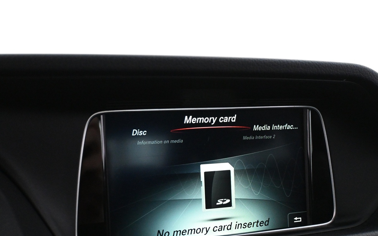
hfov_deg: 43.4
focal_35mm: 46
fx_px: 474
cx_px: 208
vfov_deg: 27.9
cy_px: 148
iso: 4000
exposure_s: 1/60
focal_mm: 22.5
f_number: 4
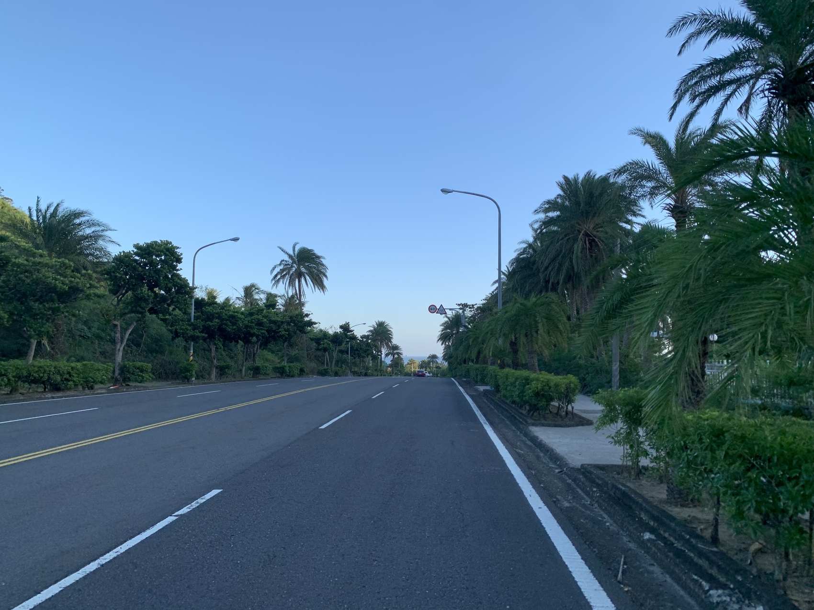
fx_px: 611
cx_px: 407
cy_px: 305
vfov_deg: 53.1
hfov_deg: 67.3
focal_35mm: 26
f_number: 1.8
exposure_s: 1/716
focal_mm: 4.25
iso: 25
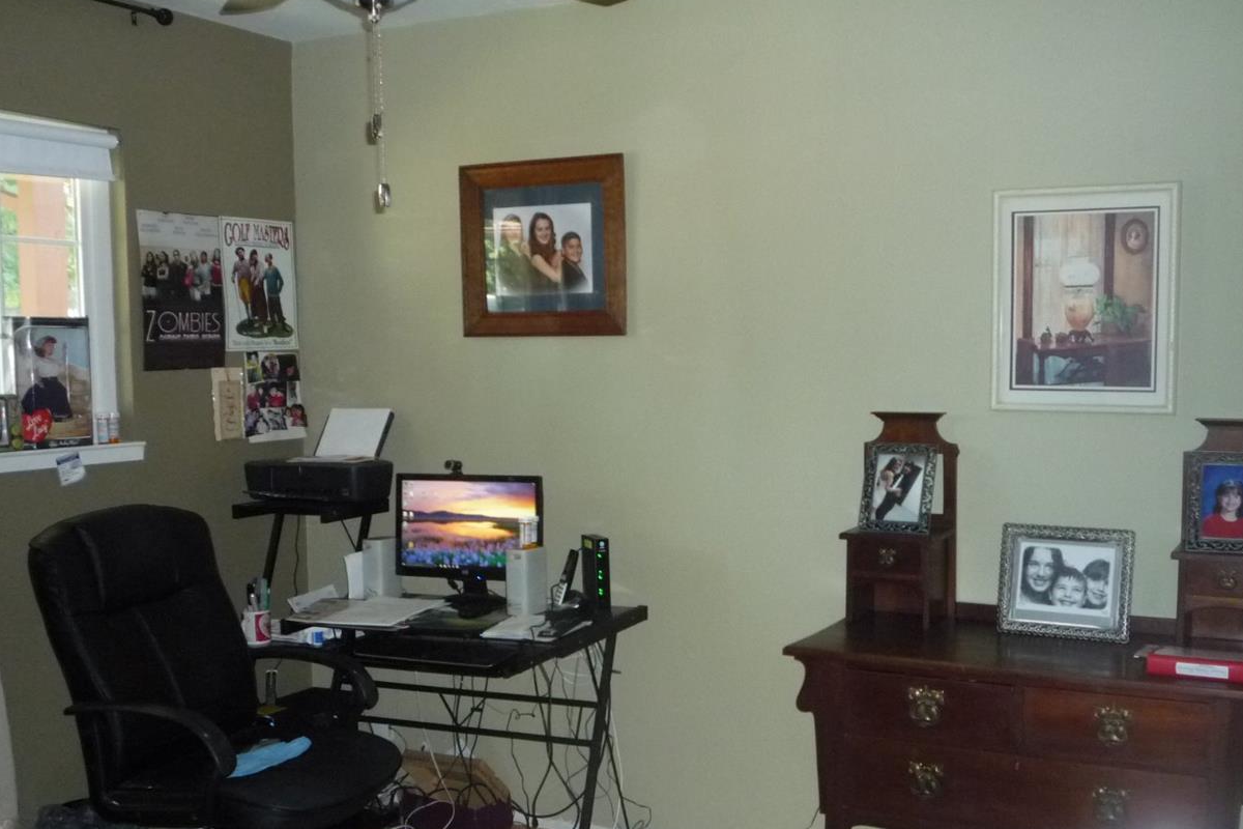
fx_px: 1346
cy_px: 458
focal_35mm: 39
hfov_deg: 49.5
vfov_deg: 34.2
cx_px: 693
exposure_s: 1/30
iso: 400
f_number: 3.3
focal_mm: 5.2
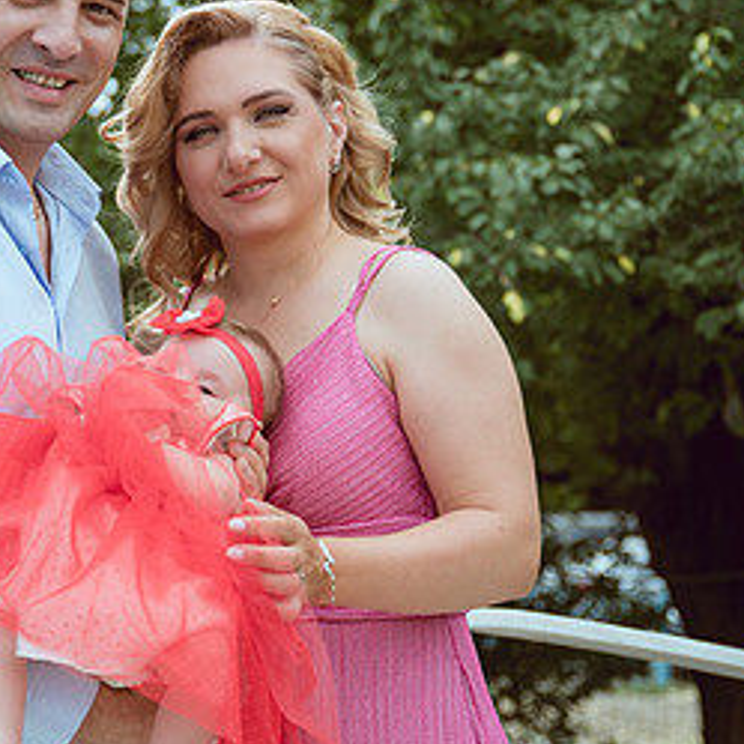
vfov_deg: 19.1
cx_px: 54
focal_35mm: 91
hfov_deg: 18.7
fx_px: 2213
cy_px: 299
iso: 160
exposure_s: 1/500
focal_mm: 46
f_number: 2.8
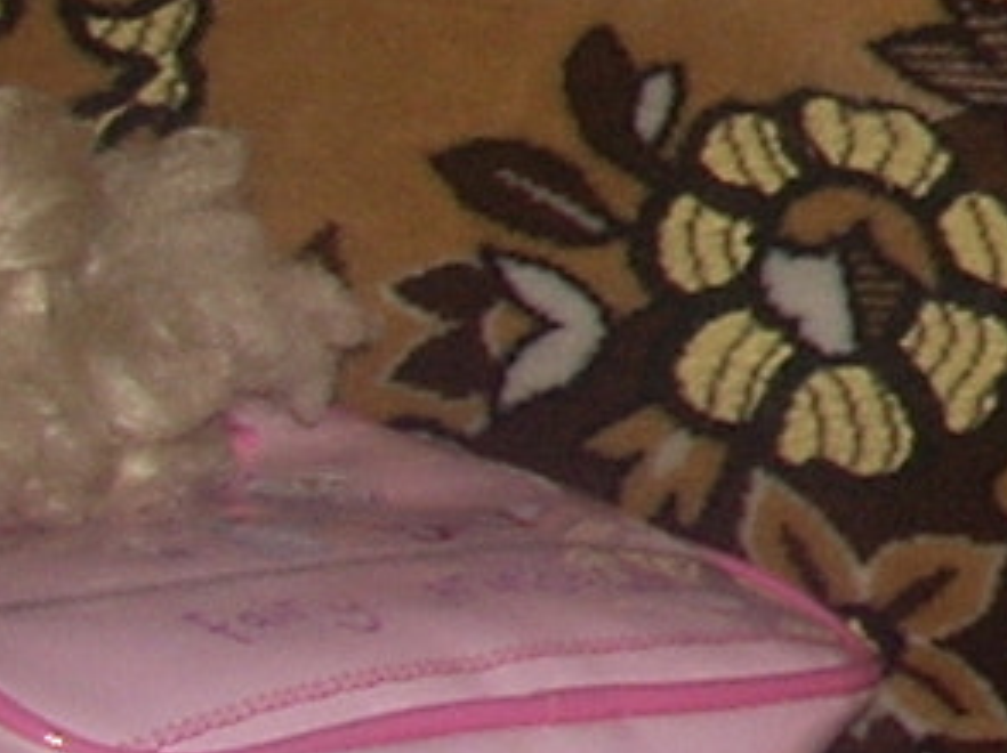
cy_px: -797
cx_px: 3141
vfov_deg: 5.6
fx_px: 7499
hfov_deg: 6.8
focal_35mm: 258
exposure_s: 1/60
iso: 64
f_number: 2.8
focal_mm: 6.2
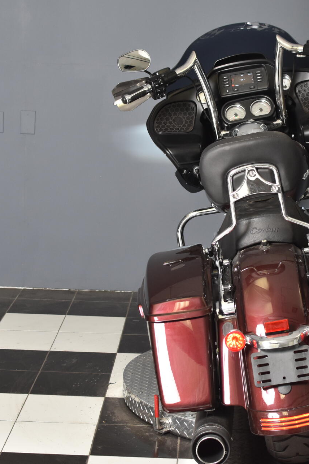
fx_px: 1053
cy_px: 234
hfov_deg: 16.6
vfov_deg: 24.8
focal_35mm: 82
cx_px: 232
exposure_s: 1/160
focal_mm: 35
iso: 800
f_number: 4.5
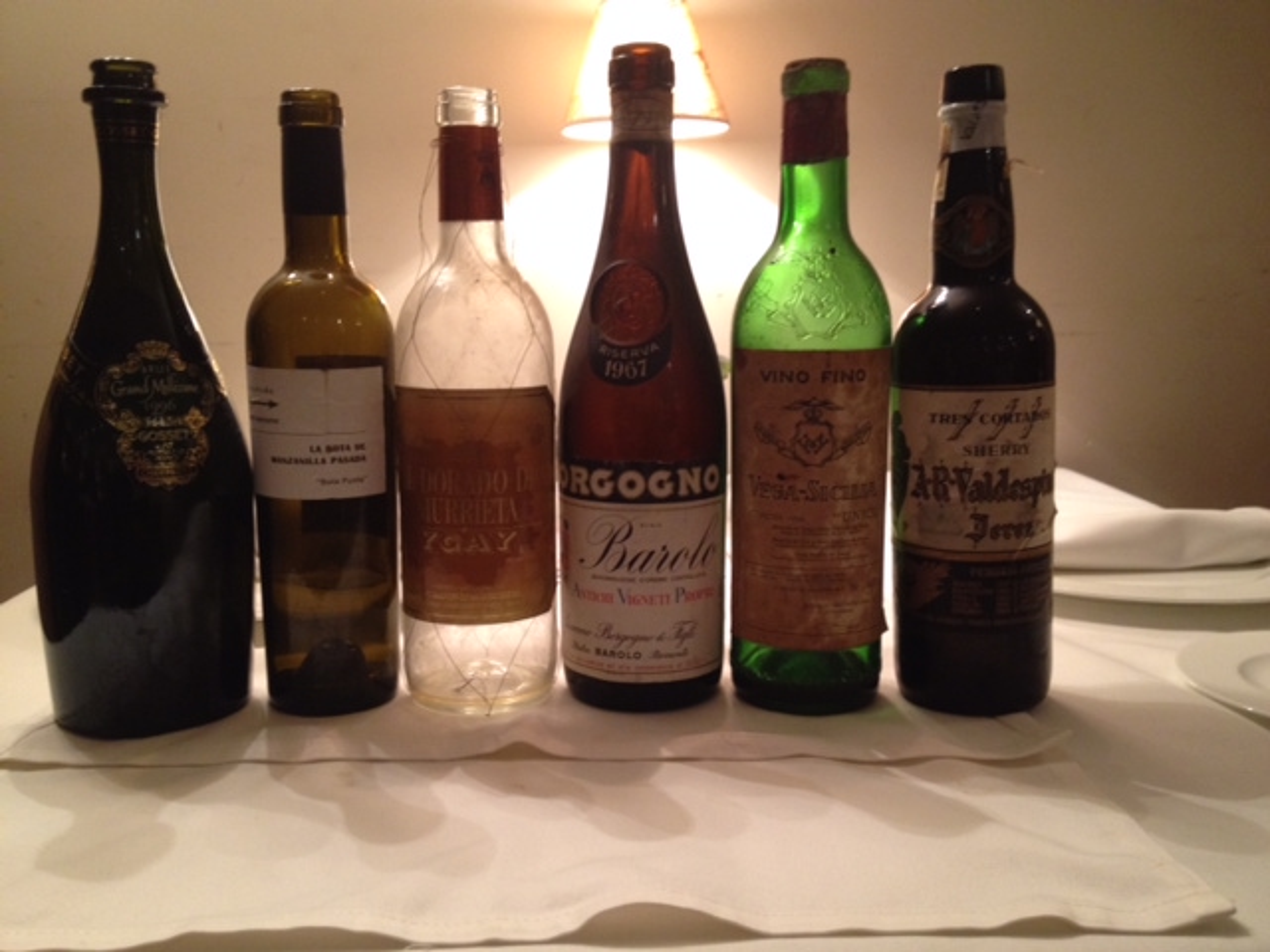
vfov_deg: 40.7
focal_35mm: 35
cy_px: 476
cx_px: 635
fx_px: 1284
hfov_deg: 52.6
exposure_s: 1/20
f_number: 2.4
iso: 200
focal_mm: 4.28
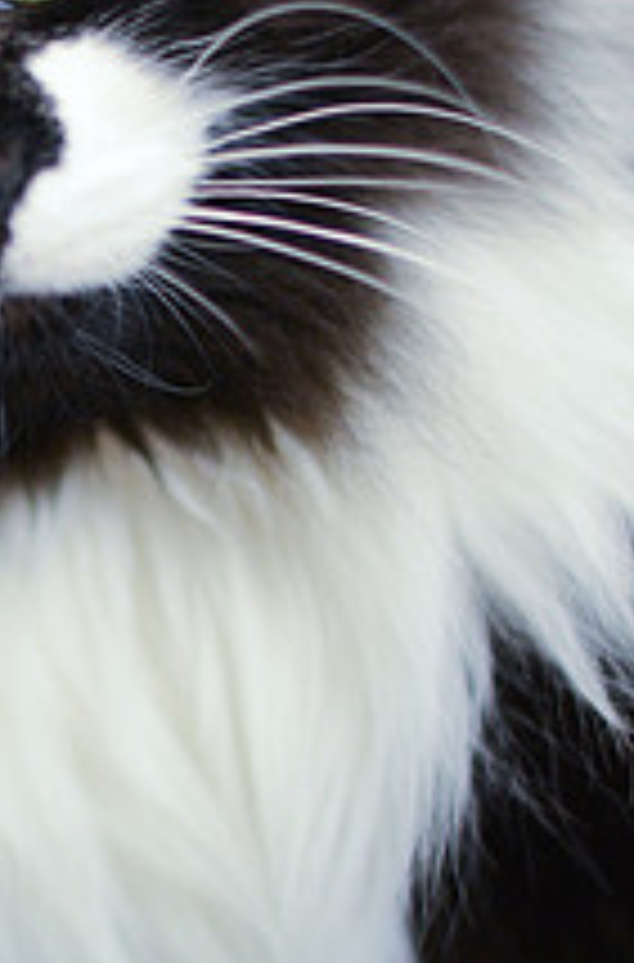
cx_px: 22
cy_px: 360
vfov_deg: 13.0
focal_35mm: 158
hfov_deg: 8.6
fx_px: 4208
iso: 1000
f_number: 1.4
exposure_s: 1/320
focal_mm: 50
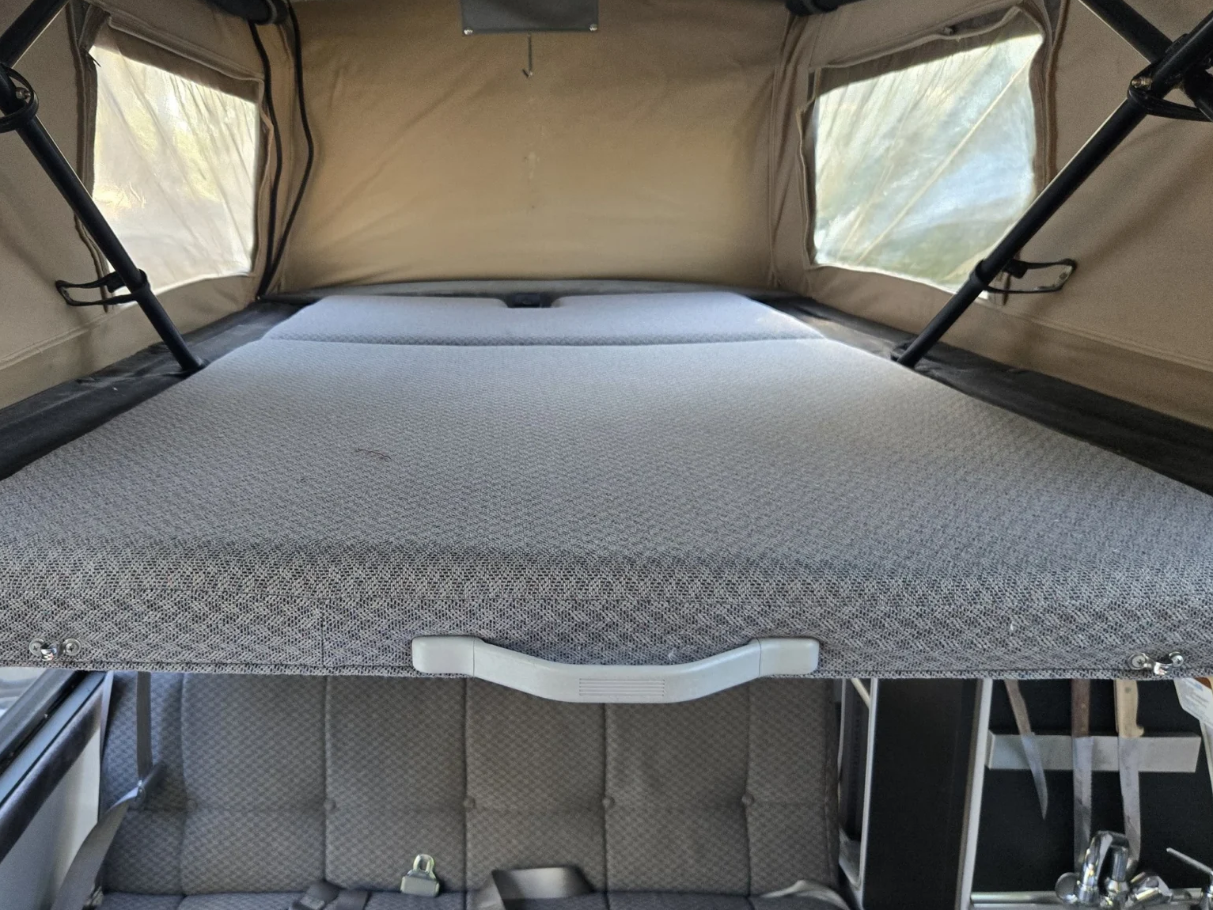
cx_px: 487
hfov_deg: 59.5
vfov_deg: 46.8
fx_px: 1051
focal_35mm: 30
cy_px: 478
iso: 320
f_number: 1.8
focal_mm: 5.4
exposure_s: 1/120
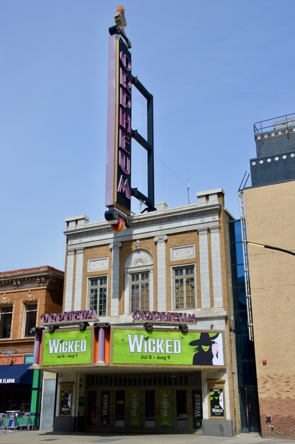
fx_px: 462
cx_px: 148
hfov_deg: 35.4
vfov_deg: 51.3
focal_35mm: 38
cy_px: 222
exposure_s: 1/320
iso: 100
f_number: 9
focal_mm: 25
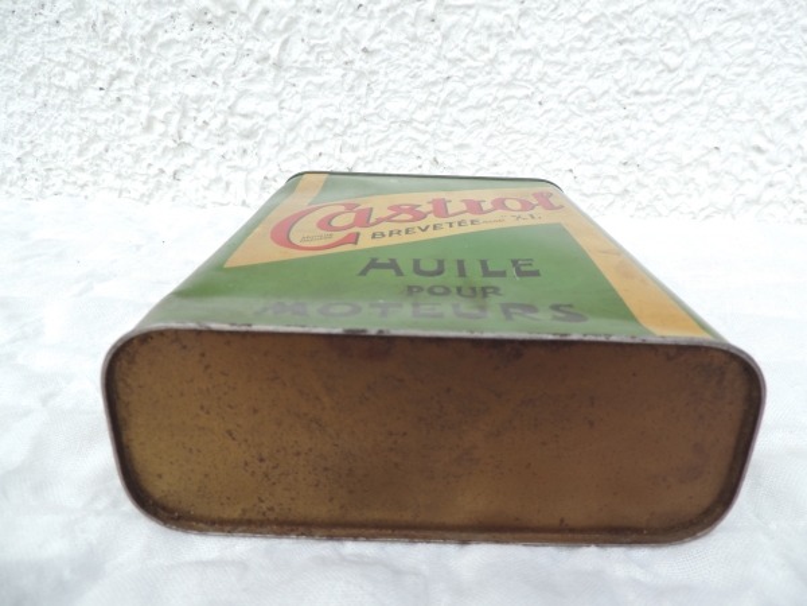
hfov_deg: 71.6
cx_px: 404
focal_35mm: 24
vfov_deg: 56.8
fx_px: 560
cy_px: 303
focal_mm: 4.3
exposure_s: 1/640
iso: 80
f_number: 3
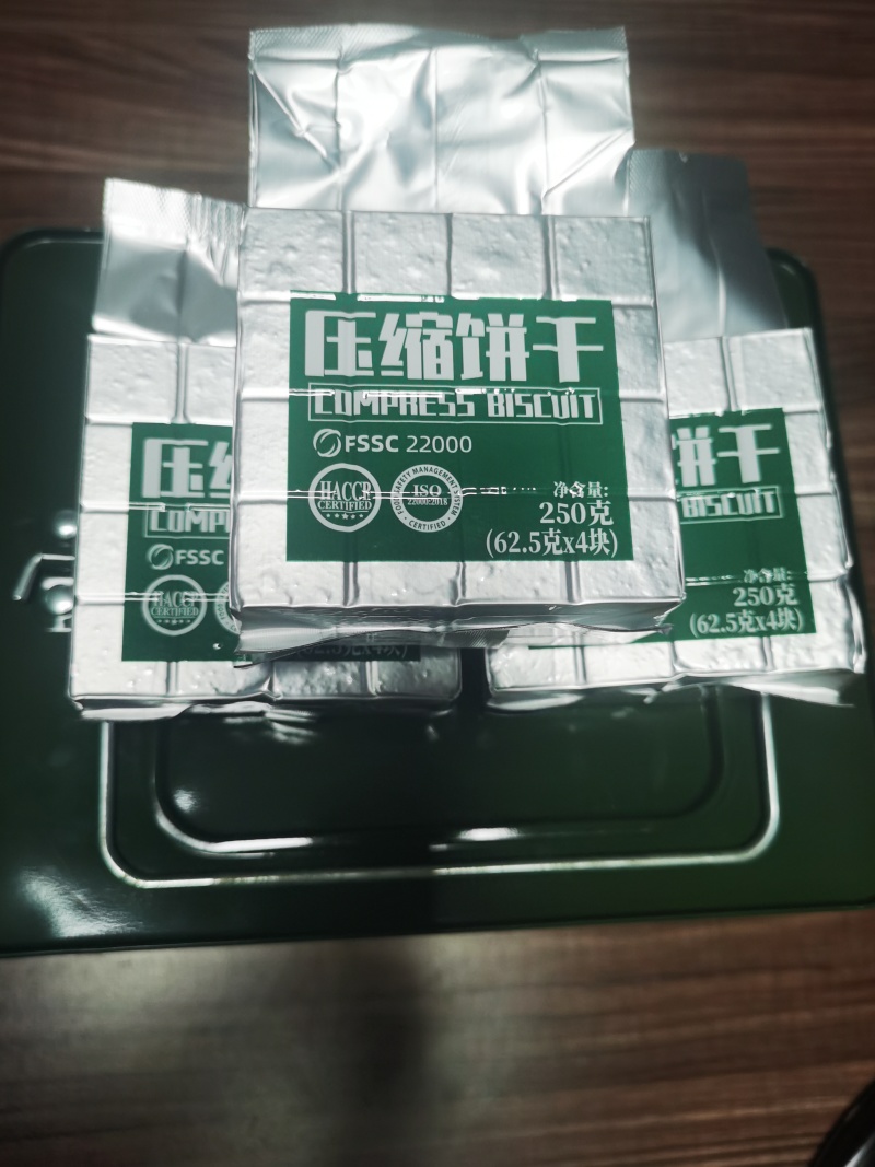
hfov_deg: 51.3
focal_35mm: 27
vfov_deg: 65.3
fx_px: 910
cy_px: 584
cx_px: 438
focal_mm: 5.58
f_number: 1.8
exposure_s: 1/120
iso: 160
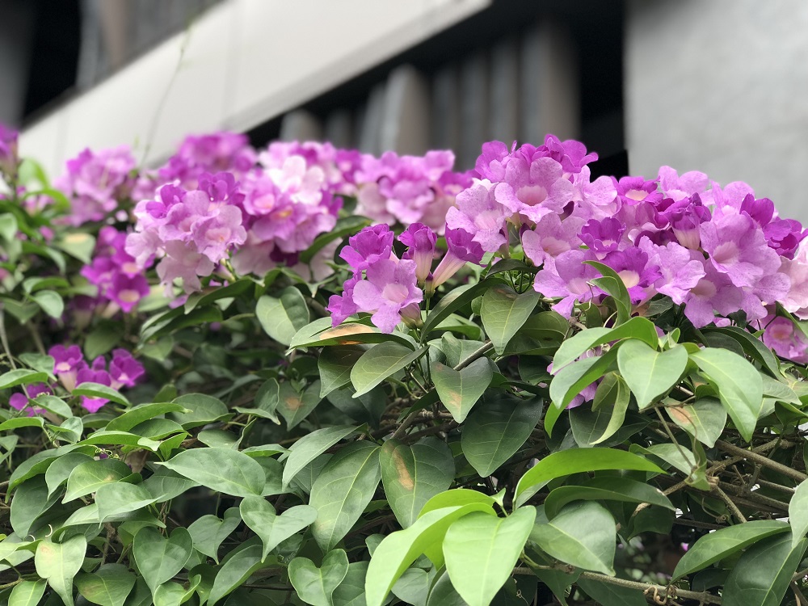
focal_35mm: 57
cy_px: 303
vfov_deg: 25.7
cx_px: 404
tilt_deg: +21.0
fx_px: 1330
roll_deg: -1.6
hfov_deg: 33.8
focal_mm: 6.6
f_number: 2.8
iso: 25
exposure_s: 1/120
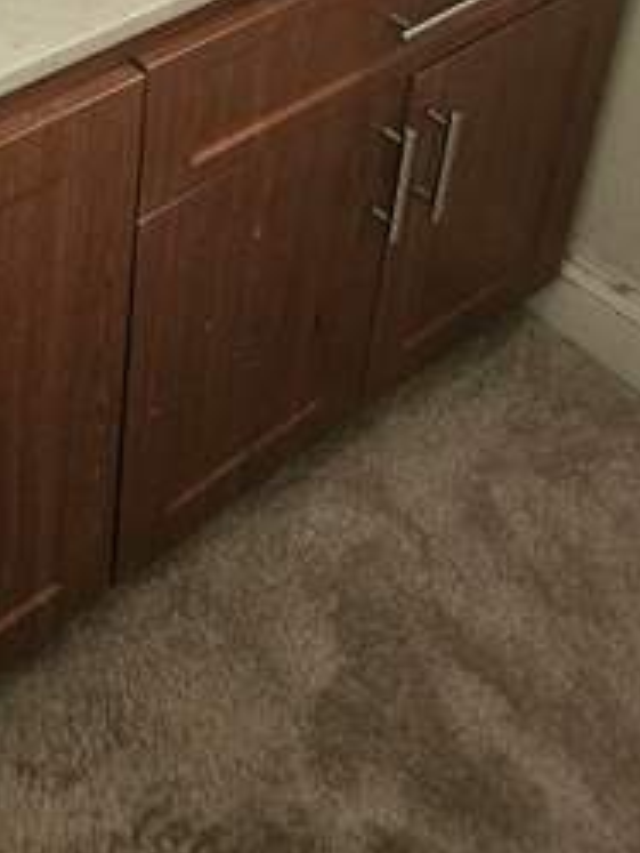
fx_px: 1453
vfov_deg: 28.4
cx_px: -96
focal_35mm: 59
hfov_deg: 23.1
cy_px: -178
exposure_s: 1/60
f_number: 1.8
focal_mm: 5.4
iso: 500
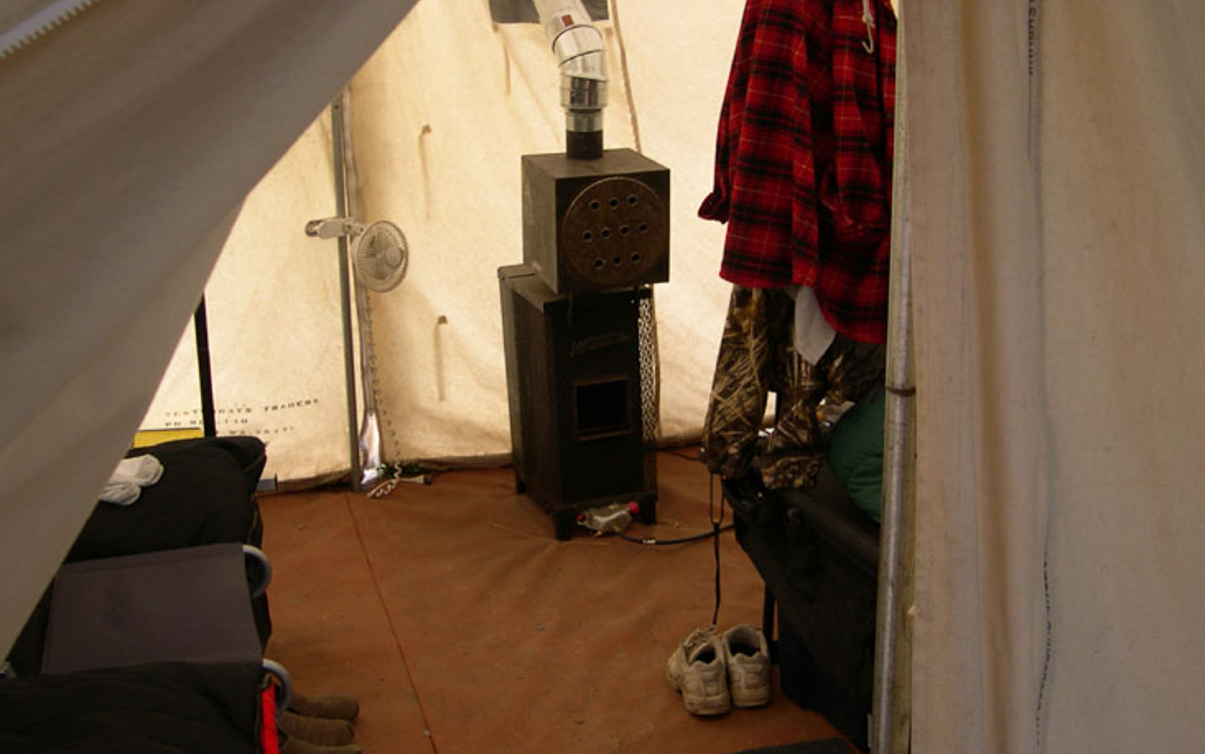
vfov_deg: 29.1
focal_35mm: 44
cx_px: 594
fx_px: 1445
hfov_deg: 45.3
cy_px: 285
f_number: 2.8
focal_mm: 8
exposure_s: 1/48.1
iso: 100
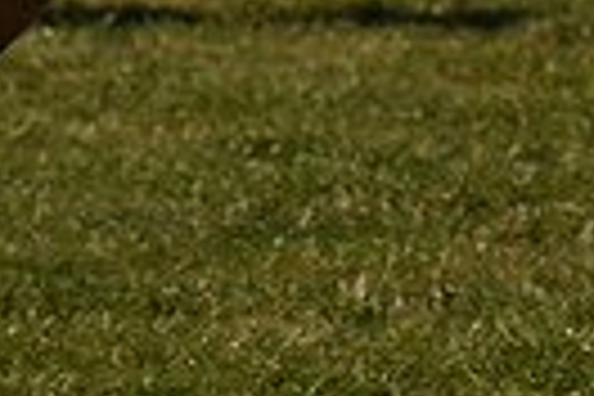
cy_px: -432
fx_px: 20739
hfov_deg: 1.6
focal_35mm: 1257
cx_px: -9
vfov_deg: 1.1
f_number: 6.3
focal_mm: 190
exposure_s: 1/2500
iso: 400
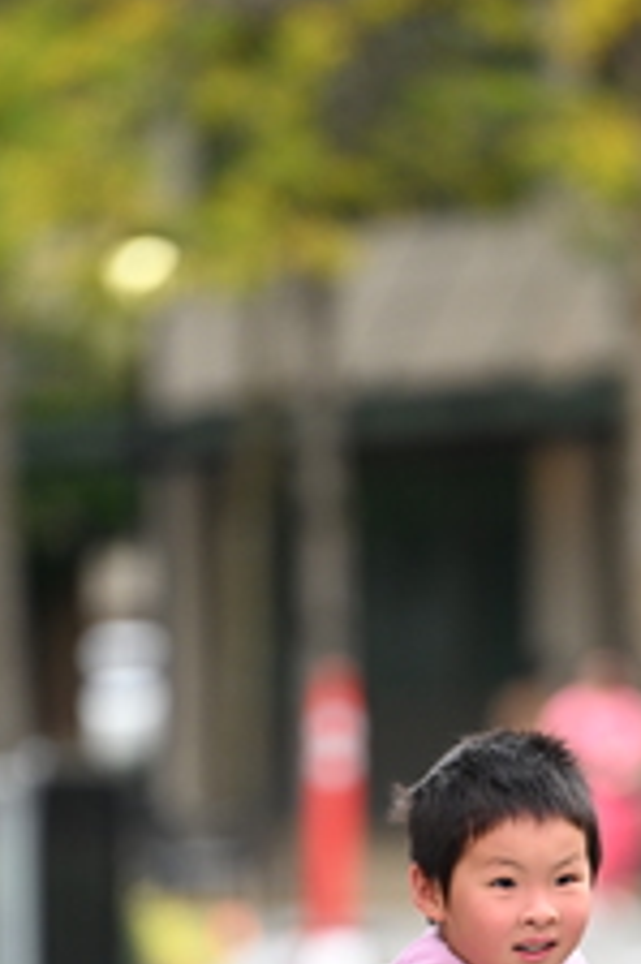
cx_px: 381
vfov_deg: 4.2
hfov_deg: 2.8
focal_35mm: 492
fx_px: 13160
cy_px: 942
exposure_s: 1/1600
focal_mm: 200
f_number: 2.8
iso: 640
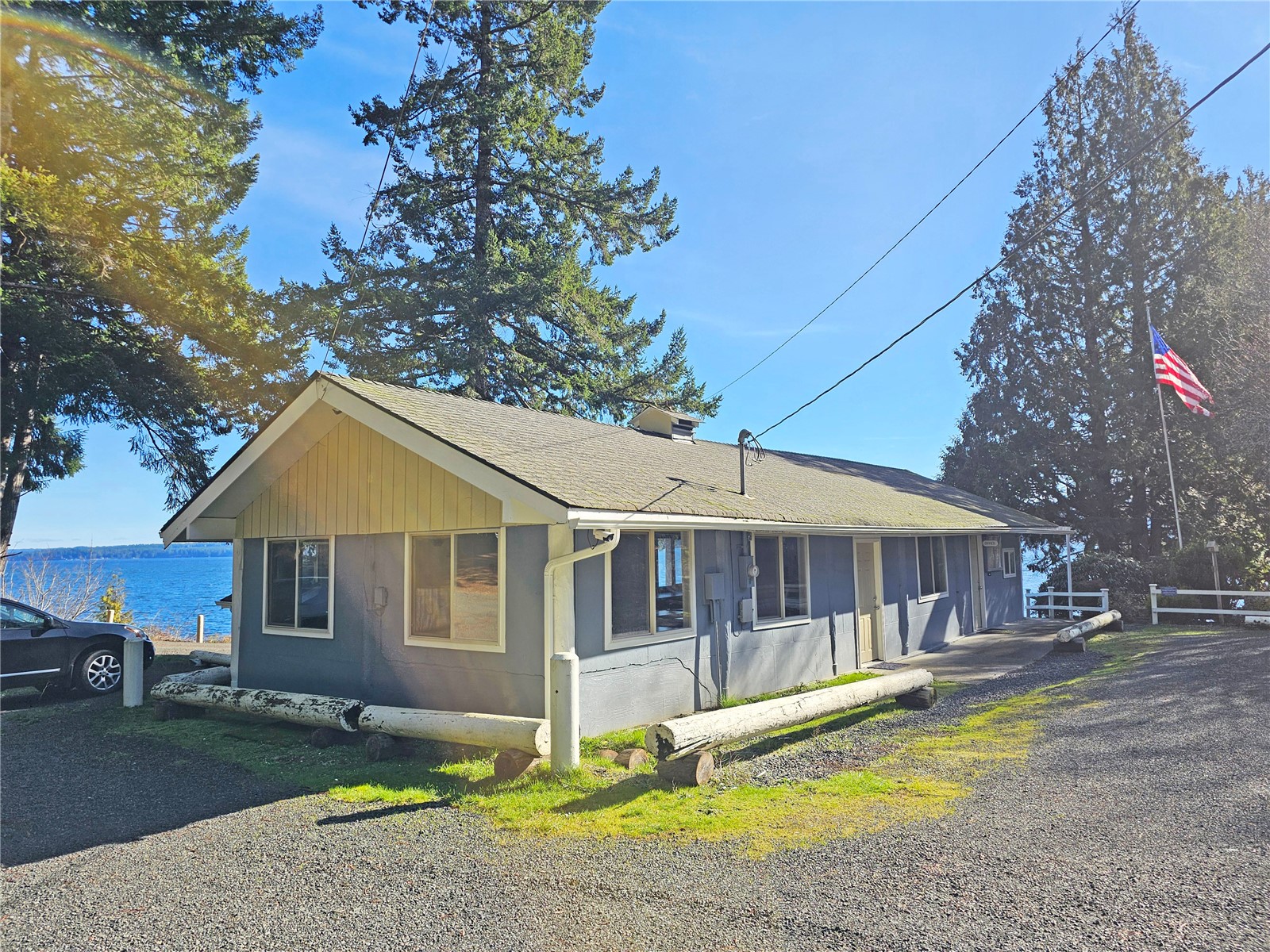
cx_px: 635
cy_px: 476
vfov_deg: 58.9
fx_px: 844
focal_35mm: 23
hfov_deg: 73.9
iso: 10
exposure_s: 1/472
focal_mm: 6.3
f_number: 1.7
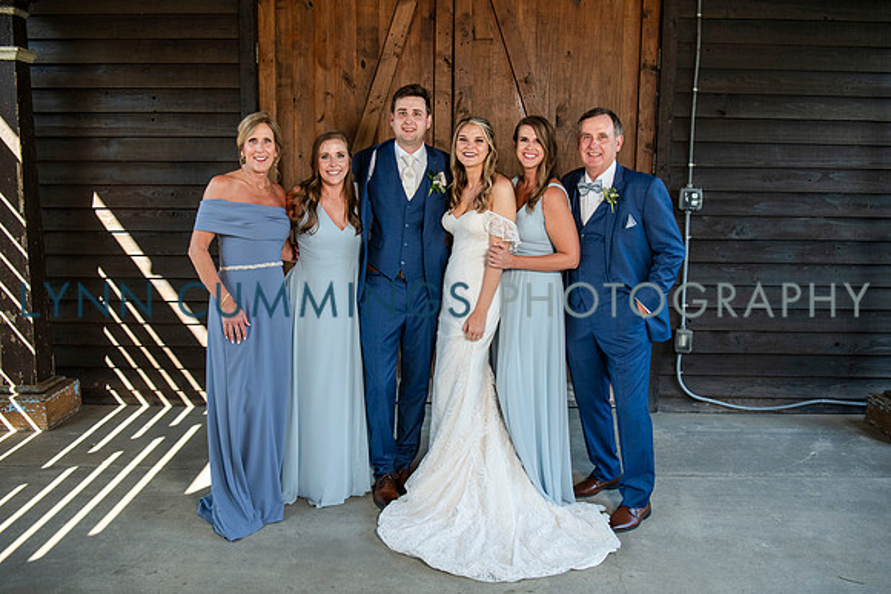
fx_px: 814
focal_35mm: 33
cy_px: 272
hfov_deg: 57.4
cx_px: 446
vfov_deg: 40.1
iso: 500
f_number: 3.5
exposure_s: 1/400
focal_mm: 29
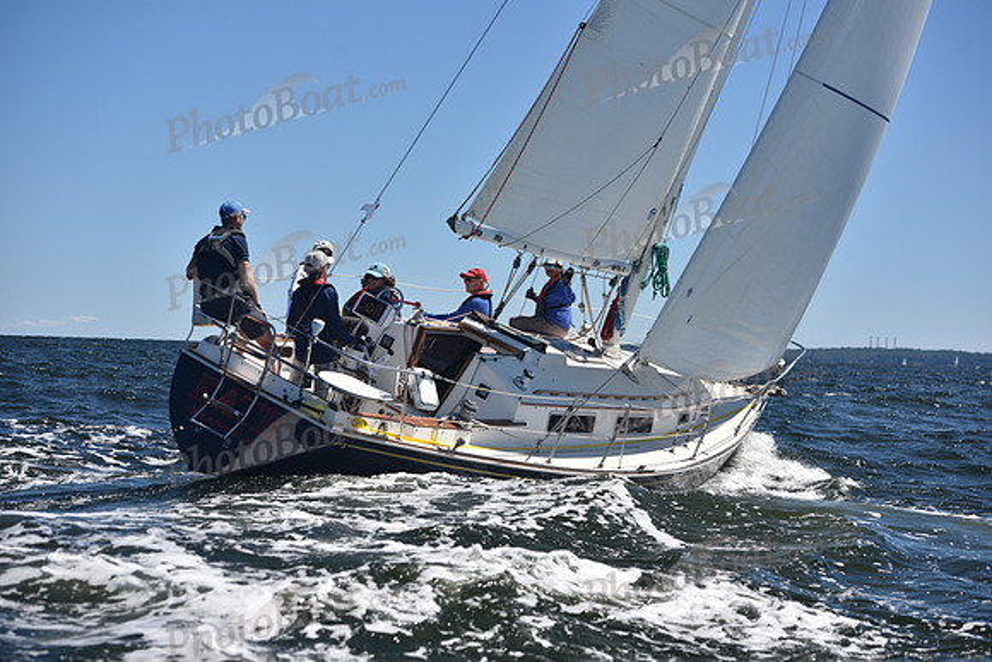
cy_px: 331
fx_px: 1929
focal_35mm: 70
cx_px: 496
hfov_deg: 28.8
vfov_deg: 19.5
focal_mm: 70
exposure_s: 1/1000
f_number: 4.5
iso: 200
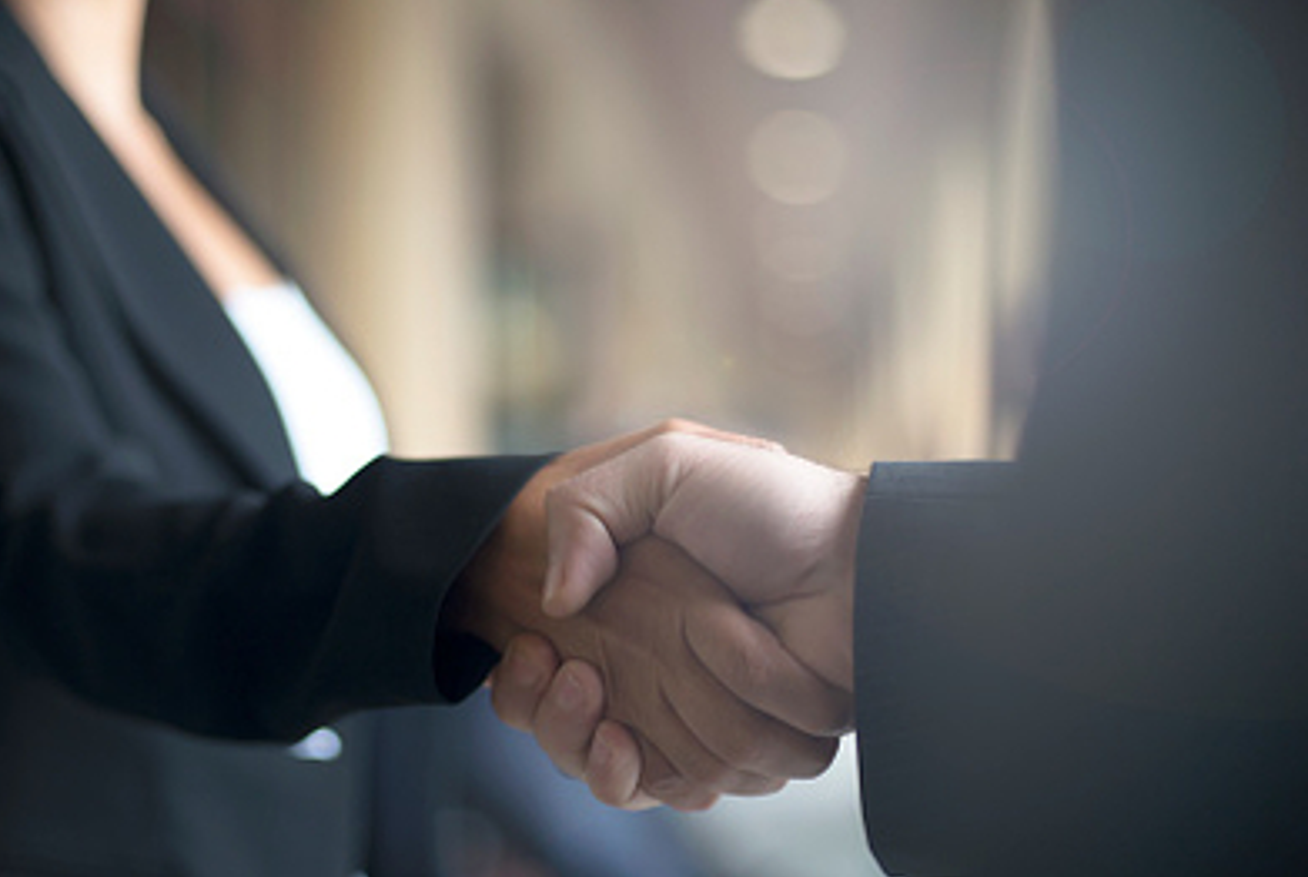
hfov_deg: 31.4
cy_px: 433
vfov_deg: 21.3
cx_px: 599
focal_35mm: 64
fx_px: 2329
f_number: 1.8
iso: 250
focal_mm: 50
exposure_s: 1/500
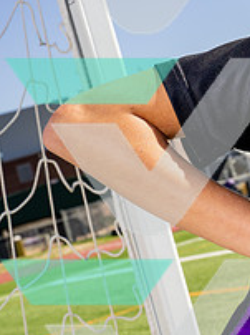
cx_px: 427
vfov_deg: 15.2
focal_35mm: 130
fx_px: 1254
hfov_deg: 10.8
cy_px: 147
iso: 200
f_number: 10
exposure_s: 1/250
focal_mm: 47
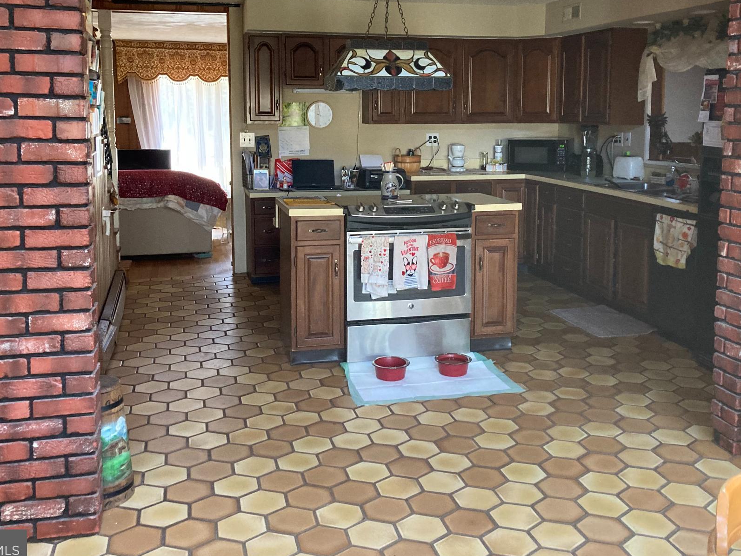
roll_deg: +0.0
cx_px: 387
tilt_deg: -5.8
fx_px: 771
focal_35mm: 36
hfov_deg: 51.3
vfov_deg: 39.4
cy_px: 210
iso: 320
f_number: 1.8
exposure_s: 1/52
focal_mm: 3.99
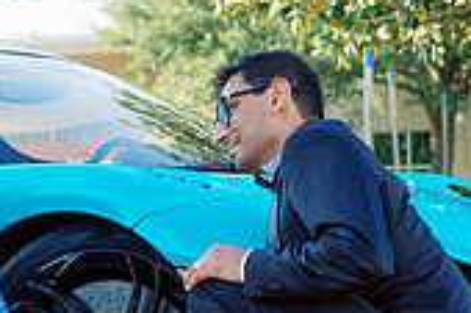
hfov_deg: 15.5
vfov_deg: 10.4
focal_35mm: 131
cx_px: 75
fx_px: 1712
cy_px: 164
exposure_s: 1/640
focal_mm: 37
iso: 100
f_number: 2.8
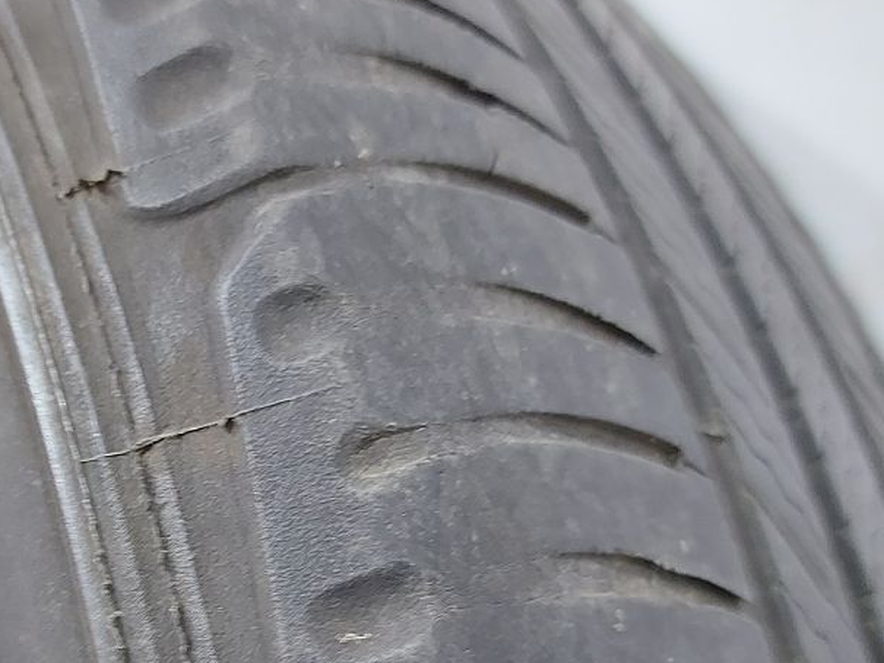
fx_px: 1405
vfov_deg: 26.2
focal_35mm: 55
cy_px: 516
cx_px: 191
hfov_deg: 34.0
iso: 250
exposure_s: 1/25
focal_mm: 5.23
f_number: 1.8
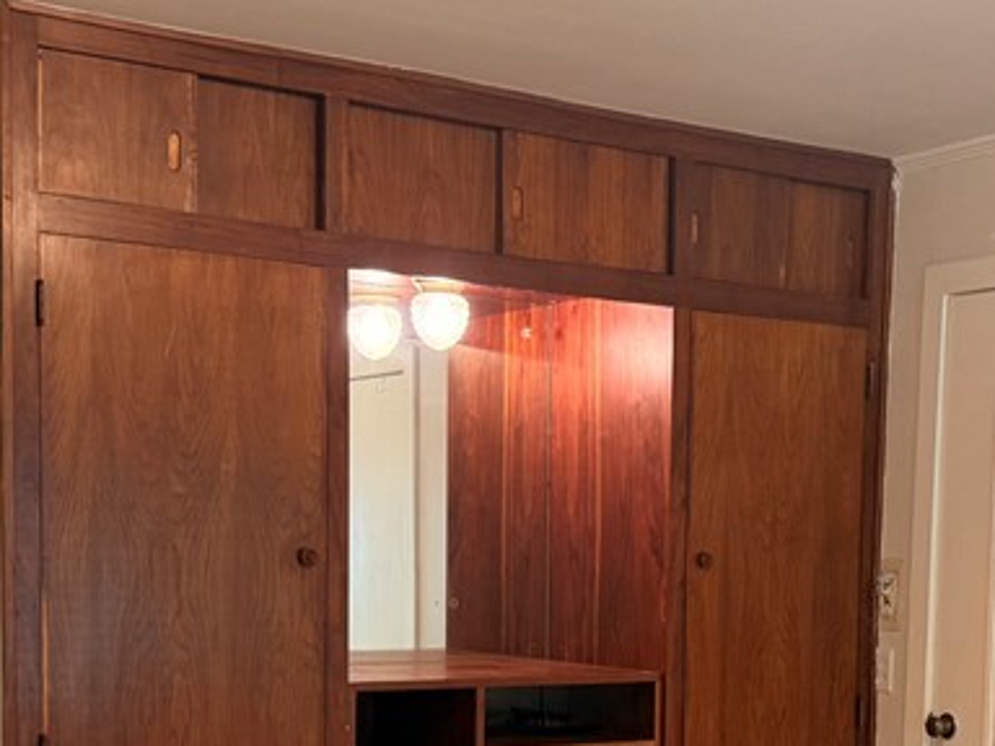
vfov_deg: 22.3
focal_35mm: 64
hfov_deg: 30.1
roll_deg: -1.6
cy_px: 684
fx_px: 1840
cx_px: 656
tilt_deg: -3.6
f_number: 1.78
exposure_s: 1/60
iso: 320
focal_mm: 6.76
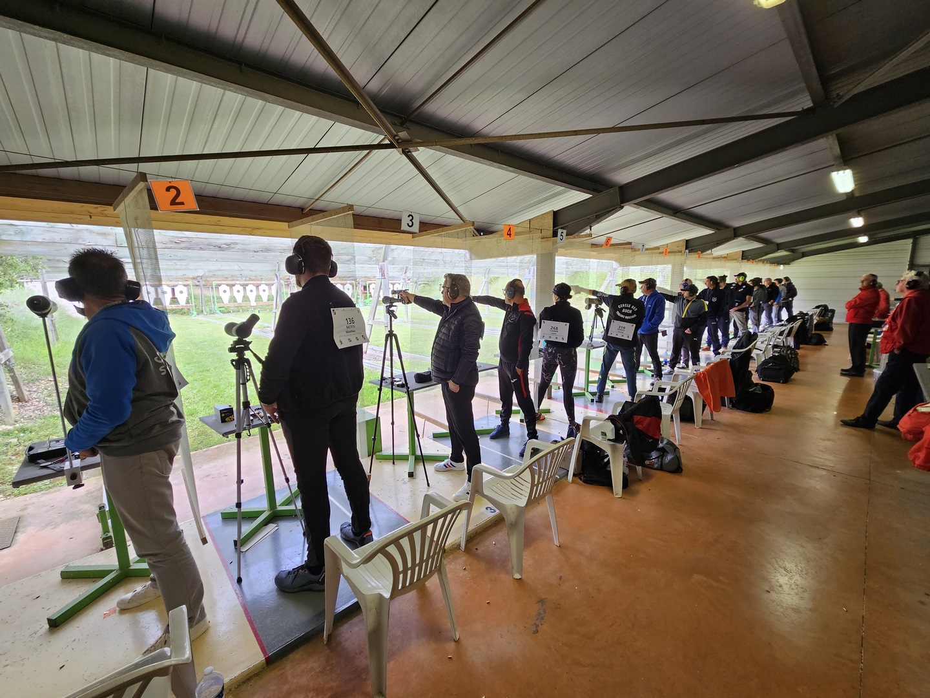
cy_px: 349
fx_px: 349
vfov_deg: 89.9
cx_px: 465
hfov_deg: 106.2
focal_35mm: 13
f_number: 2.2
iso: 100
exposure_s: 1/50
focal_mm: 2.2
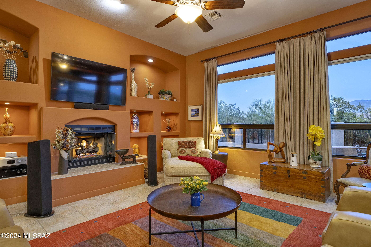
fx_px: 196
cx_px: 186
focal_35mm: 19
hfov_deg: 86.9
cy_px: 124
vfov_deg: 64.5
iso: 200
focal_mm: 19
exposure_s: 1/2.5
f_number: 9
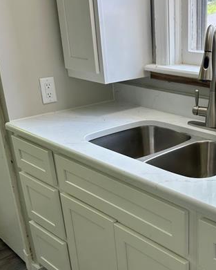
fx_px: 367
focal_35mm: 46
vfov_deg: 39.8
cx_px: 175
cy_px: 182
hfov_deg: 31.8
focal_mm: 6.86
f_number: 1.78
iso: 64
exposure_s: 1/120
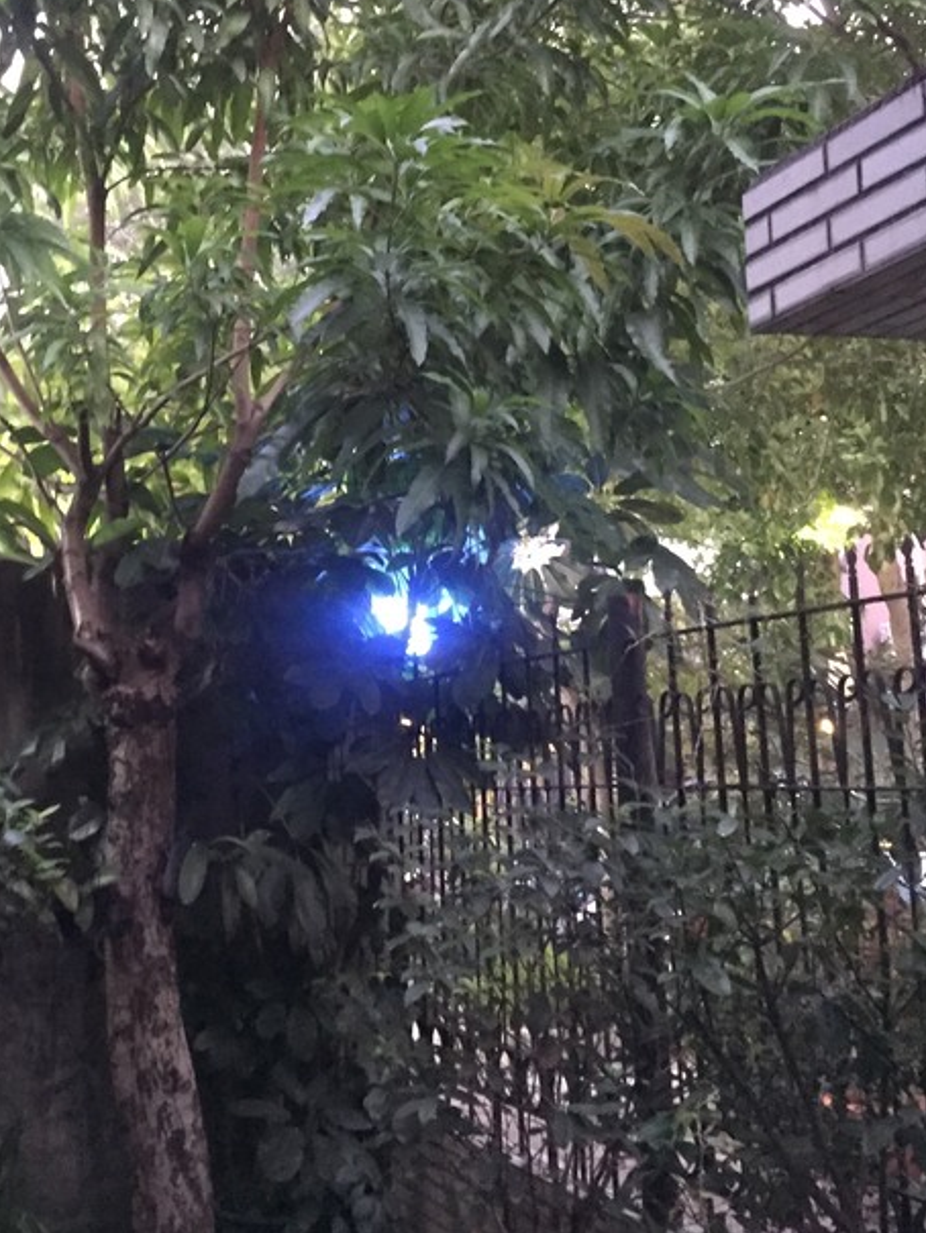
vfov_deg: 40.9
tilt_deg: +11.5
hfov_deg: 31.1
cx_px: 267
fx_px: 1640
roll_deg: +0.5
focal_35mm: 46
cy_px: 459
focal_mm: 4.15
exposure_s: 1/15
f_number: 2.2
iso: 1000
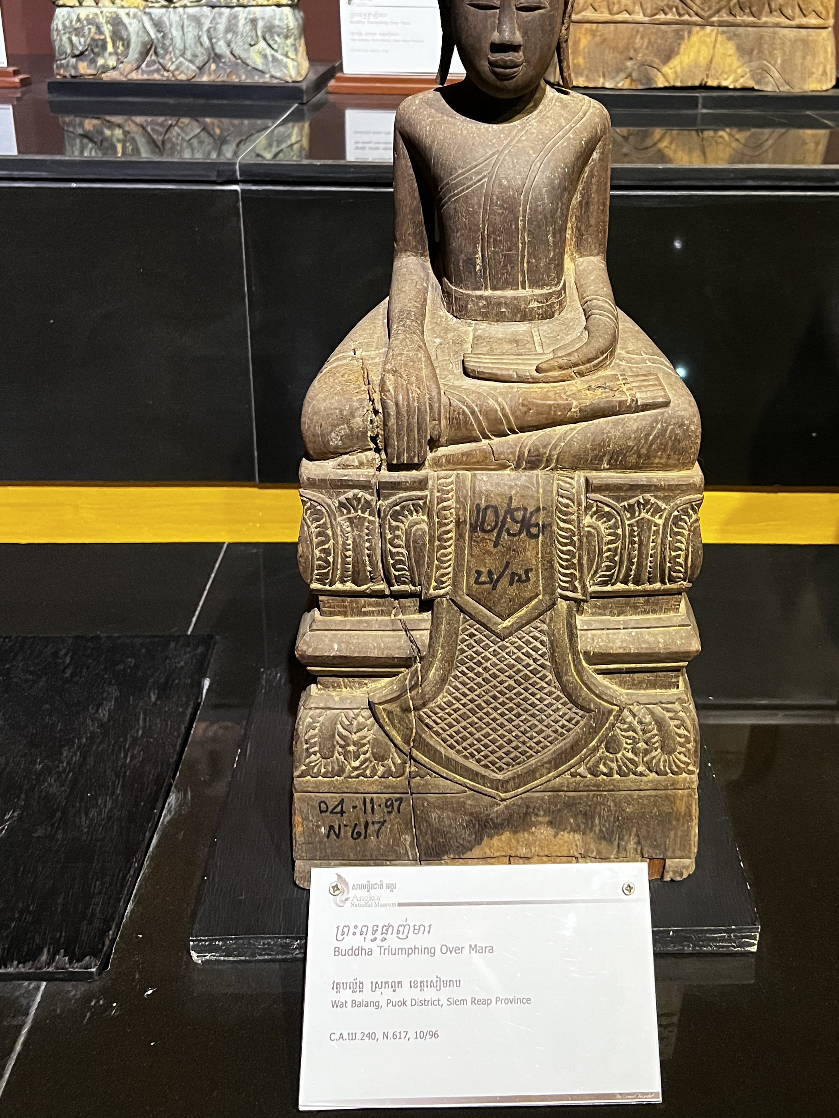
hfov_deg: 38.4
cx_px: 528
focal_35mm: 37
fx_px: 1196
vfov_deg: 49.0
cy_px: 345
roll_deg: -0.5
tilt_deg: -19.5
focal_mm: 5.7
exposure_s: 1/33
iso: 500
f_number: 1.5
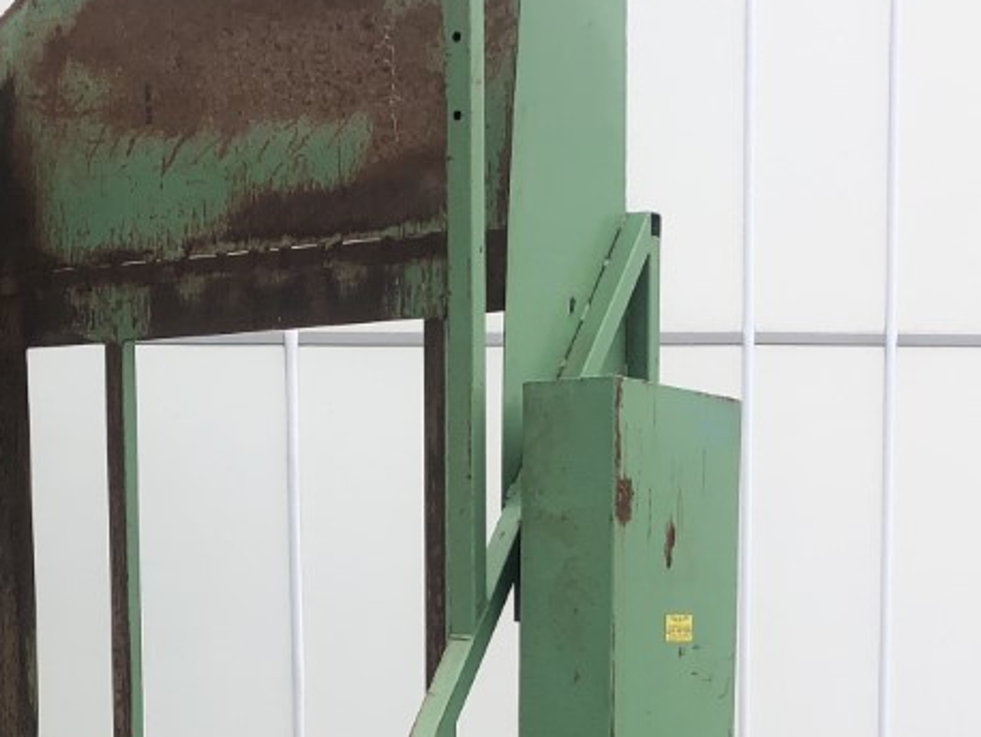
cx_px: 334
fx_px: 2495
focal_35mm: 88
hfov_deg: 22.2
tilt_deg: -6.9
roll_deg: +1.7
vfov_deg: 16.1
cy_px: 891
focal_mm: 4
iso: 20
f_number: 1.8
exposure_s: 1/510
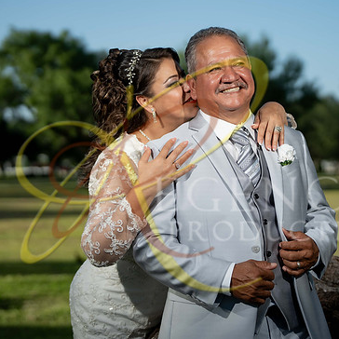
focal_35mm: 88
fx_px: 975
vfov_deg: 19.7
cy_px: 175
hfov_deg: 19.7
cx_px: 195
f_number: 2.5
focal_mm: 65
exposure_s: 1/4000
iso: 200
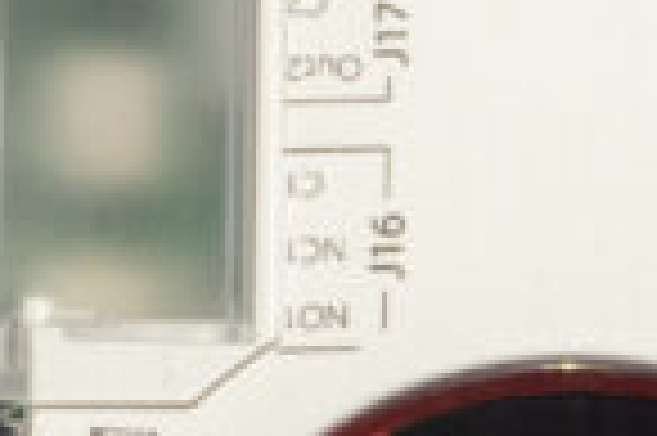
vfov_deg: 3.6
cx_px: -126
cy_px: 173
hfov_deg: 5.4
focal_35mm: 380
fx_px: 6927
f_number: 9
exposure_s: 1/500
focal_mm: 54
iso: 100
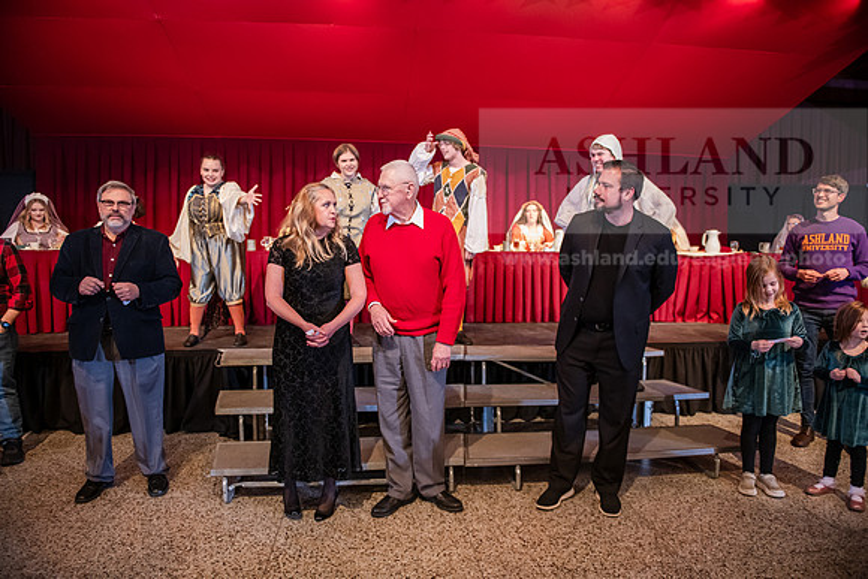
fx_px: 579
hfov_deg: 73.7
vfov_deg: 53.2
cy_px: 290
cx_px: 434
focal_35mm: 24
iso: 2500
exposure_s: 1/200
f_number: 2.8
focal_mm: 24
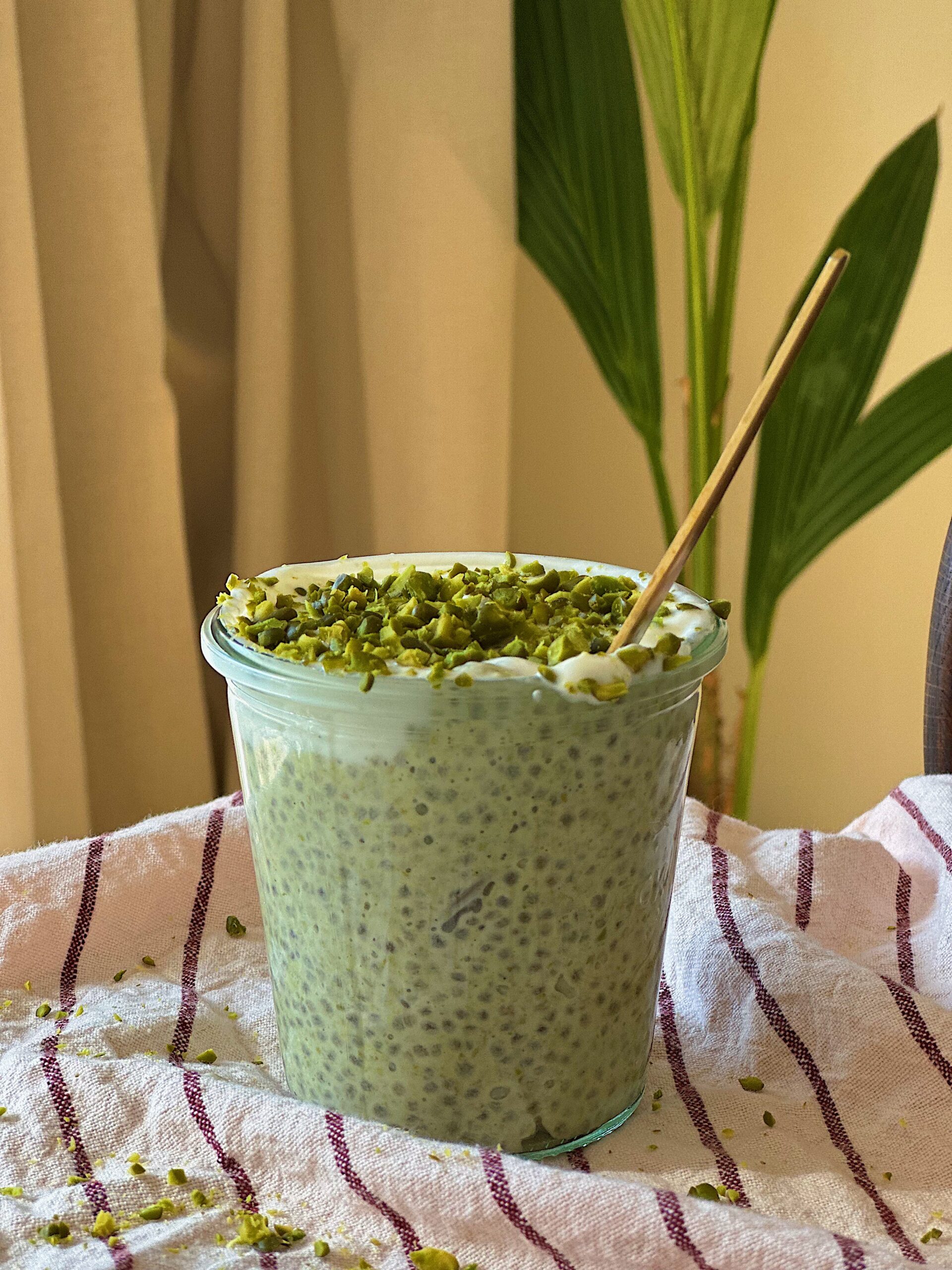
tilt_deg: -13.8
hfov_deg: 19.1
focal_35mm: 77
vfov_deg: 25.3
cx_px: 476
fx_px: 2824
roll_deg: +0.2
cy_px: 635
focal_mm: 9
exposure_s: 1/121
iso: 80
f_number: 2.8
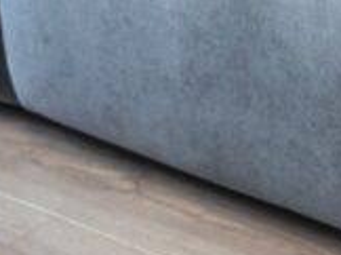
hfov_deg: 11.6
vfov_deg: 9.2
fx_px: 1574
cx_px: 587
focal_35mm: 160
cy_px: -37
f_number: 2.8
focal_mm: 35
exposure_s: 1/125
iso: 200
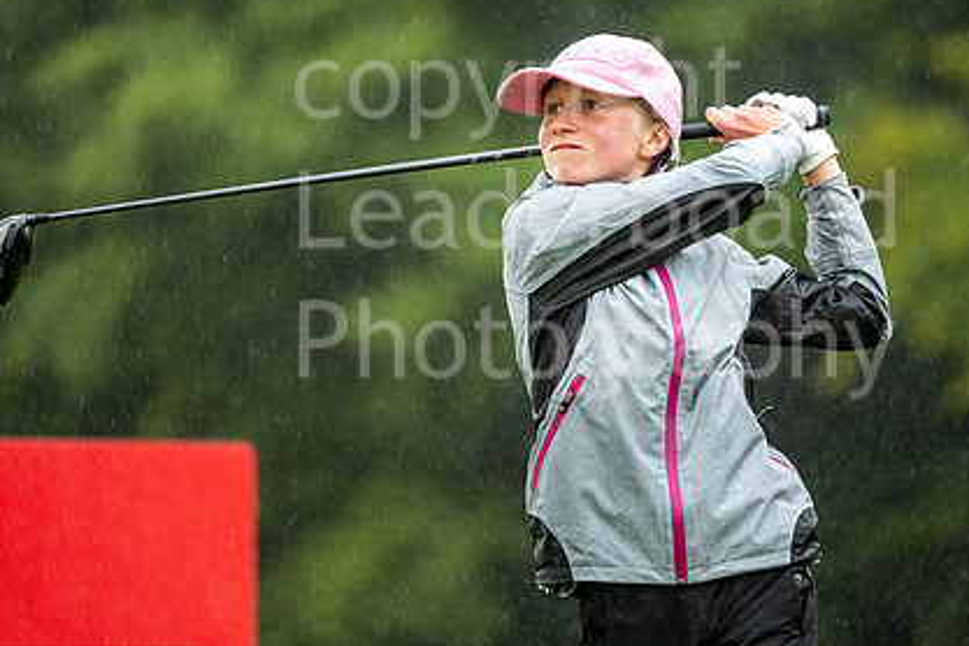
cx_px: 600
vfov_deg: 3.3
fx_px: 11223
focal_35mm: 417
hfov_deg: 4.9
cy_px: 231
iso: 1250
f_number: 4
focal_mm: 300
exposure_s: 1/500
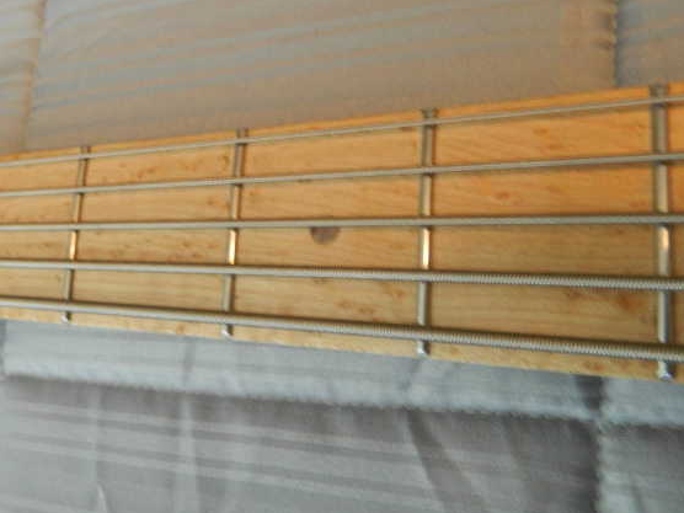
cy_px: 240
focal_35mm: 36
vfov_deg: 39.6
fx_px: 711
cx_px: 215
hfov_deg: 50.2
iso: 100
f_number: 3.1
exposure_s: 1/6
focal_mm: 4.5
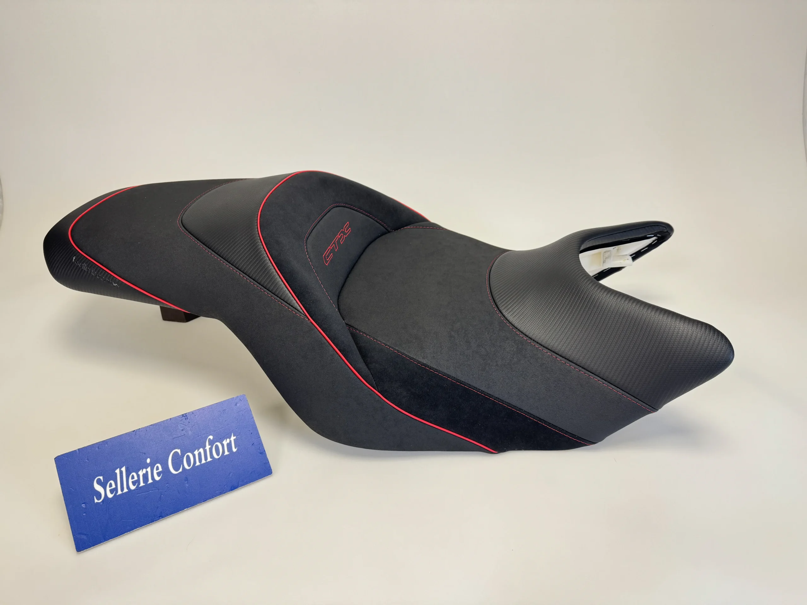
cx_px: 404
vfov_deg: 56.8
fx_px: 560
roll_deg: +1.4
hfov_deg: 71.6
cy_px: 302
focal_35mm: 24
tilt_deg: -31.3
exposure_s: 1/50
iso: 125
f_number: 1.78
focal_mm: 6.76
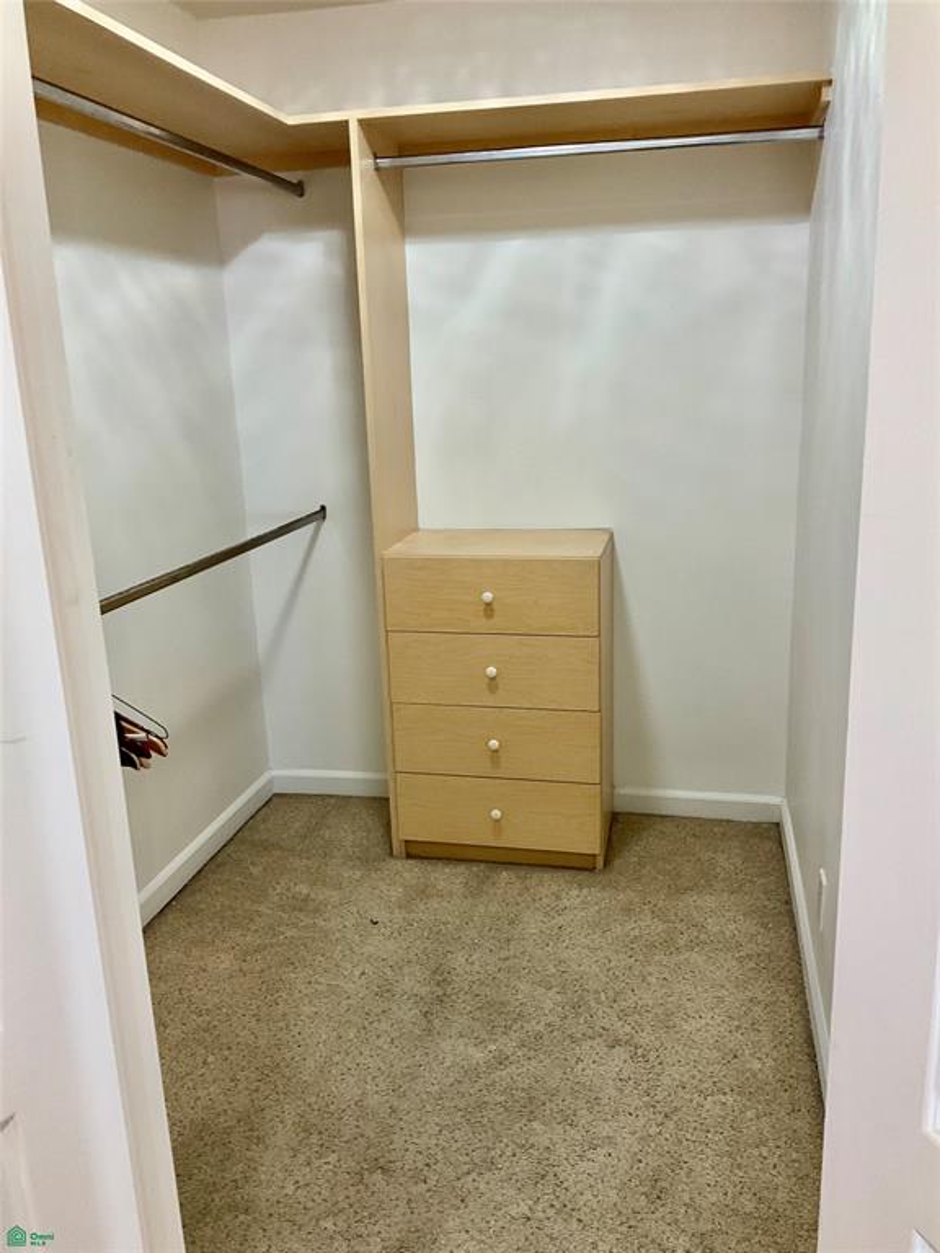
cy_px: 626
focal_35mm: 29
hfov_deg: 48.2
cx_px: 470
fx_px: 1050
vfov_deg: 61.7
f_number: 1.8
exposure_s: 1/60
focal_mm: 3
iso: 125
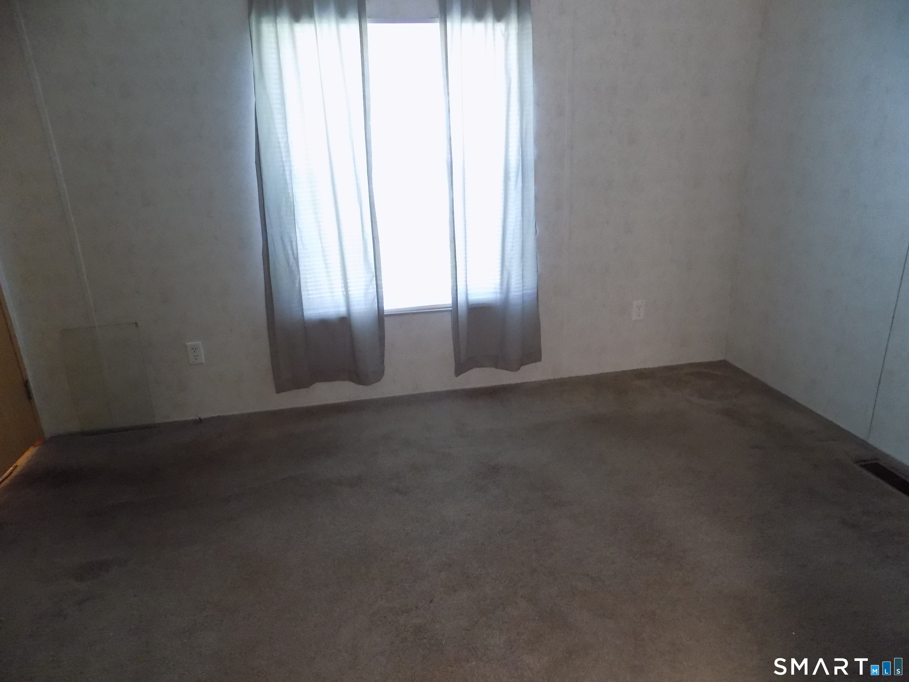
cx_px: 454
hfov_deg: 73.9
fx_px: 604
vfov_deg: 58.9
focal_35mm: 23
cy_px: 341
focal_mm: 4
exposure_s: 1/13
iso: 400
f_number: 3.1
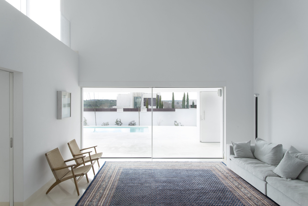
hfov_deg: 73.7
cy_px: 103
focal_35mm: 24
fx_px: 205
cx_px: 154
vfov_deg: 53.2
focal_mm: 24
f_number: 14
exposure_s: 1/15
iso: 100
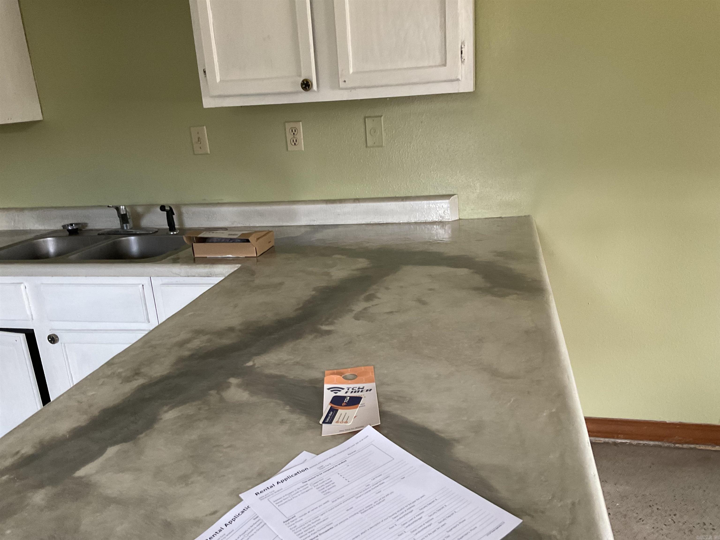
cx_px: 360
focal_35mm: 29
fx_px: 603
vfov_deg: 48.2
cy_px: 270
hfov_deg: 61.7
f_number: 1.8
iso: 160
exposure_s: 1/60
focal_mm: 3
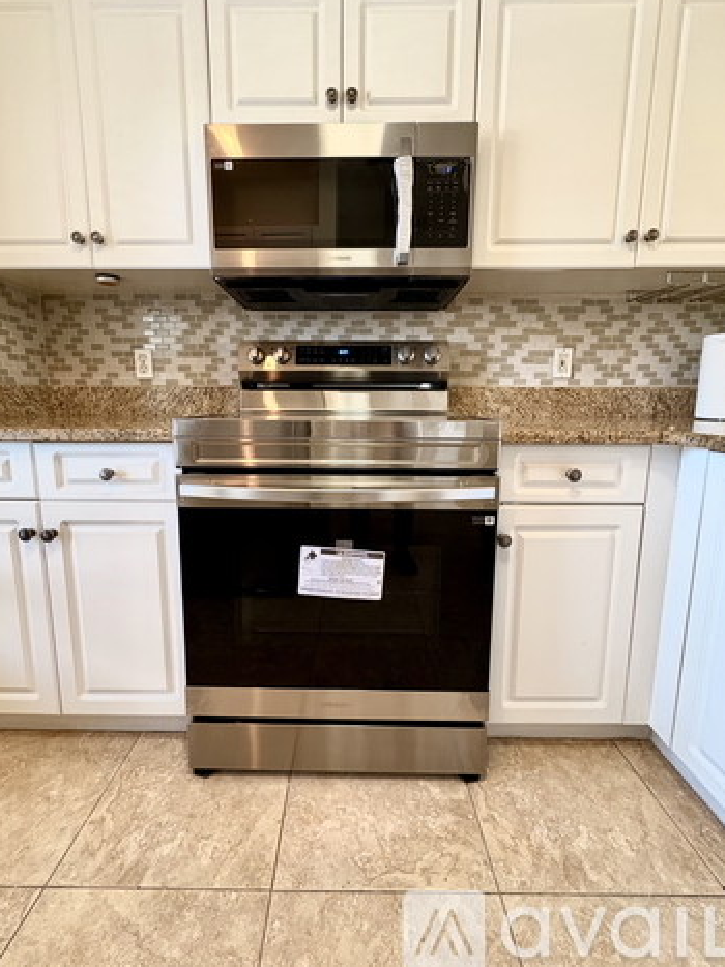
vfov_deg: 98.1
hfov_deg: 81.7
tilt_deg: -8.4
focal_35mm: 15
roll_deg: -0.5
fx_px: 419
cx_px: 349
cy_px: 456
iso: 320
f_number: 2.2
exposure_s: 1/60
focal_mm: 2.22
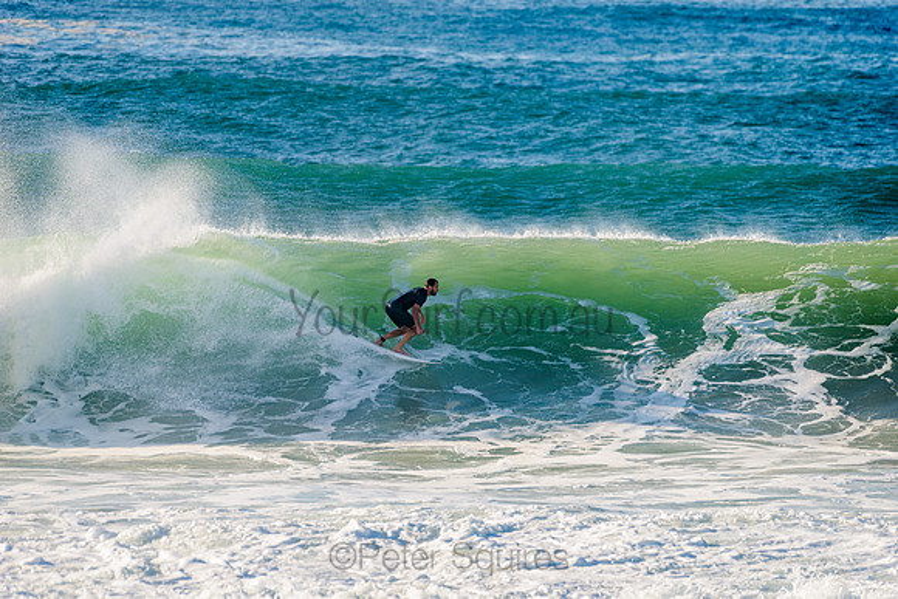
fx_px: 12475
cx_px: 449
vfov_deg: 2.8
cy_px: 300
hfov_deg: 4.1
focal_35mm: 500
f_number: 5.6
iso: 220
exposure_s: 1/1600
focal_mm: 500
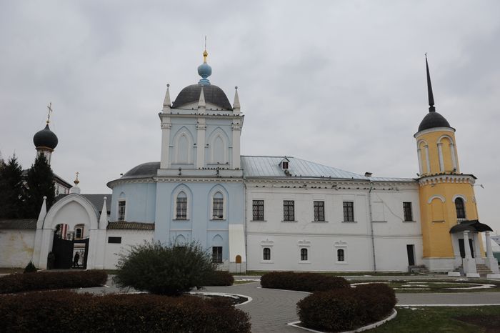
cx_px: 250
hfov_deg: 65.5
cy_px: 166
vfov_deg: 46.4
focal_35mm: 28
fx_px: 389
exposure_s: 1/1250
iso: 1000
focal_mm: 28
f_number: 5.6
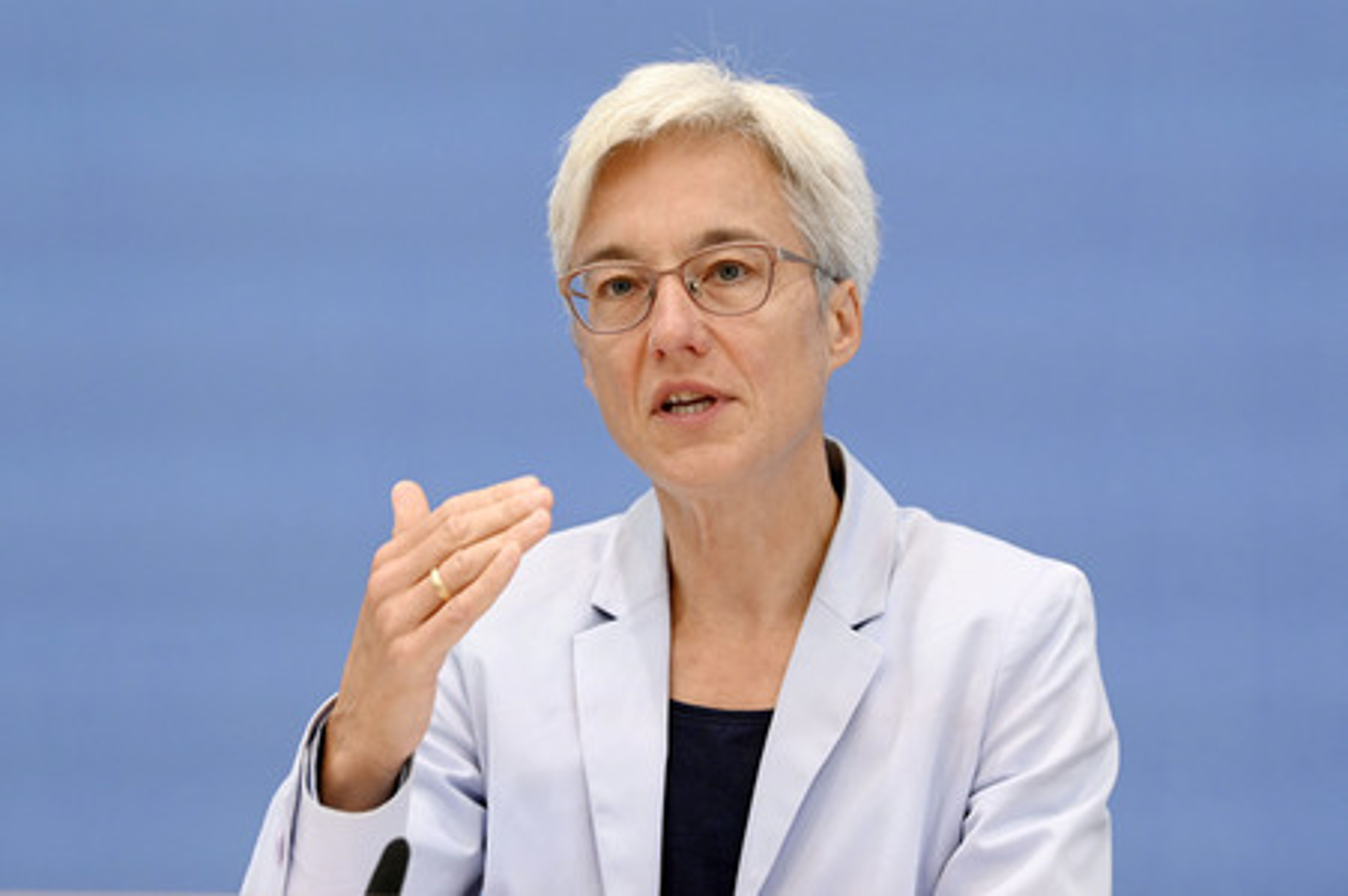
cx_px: 674
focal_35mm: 130
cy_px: 448
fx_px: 4864
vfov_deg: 10.5
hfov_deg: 15.8
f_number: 6.3
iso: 4000
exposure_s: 1/500
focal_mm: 130
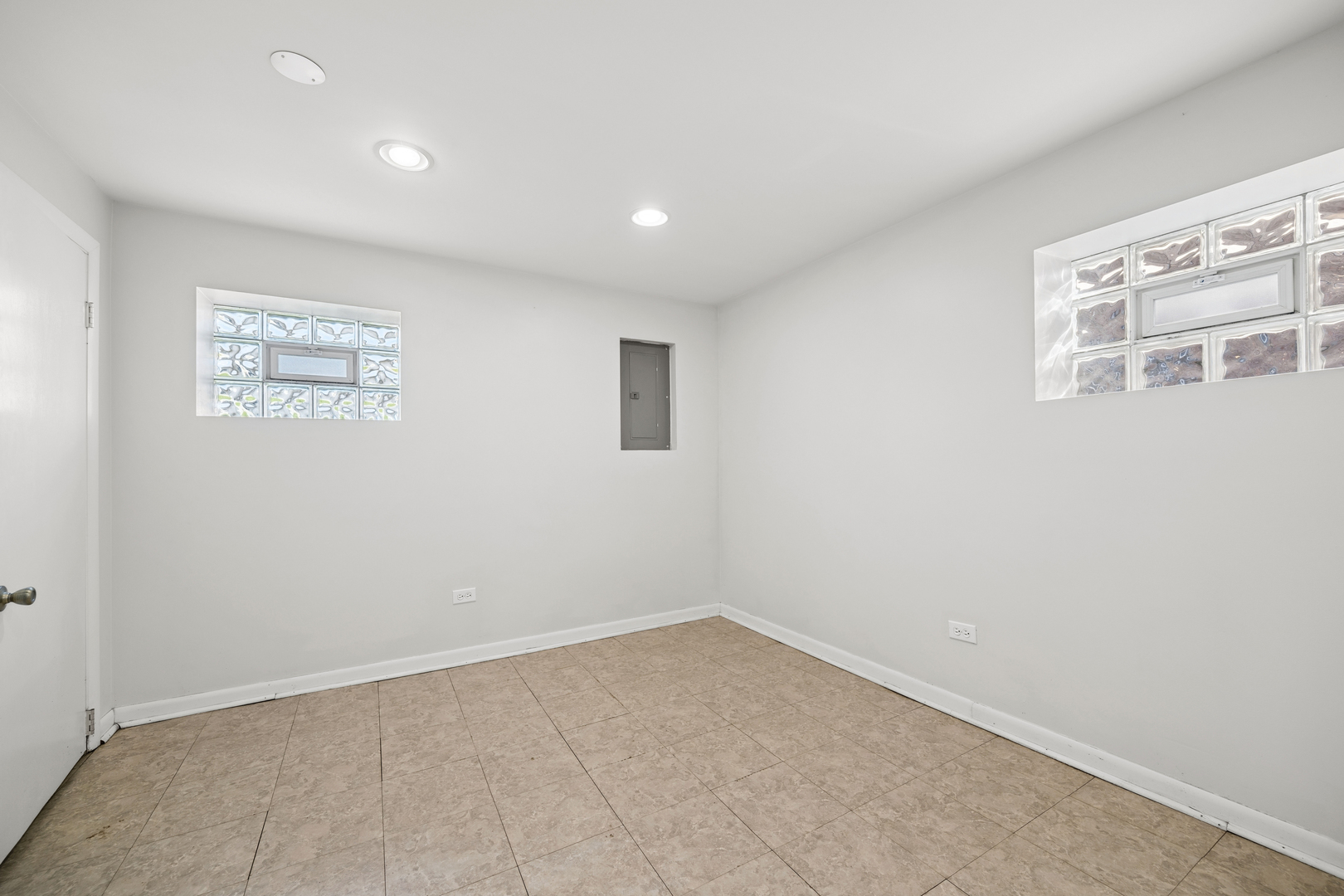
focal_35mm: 14
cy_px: 448
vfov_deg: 81.2
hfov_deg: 104.3
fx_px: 523
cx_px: 672
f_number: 9.5
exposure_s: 1/45
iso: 200
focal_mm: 14
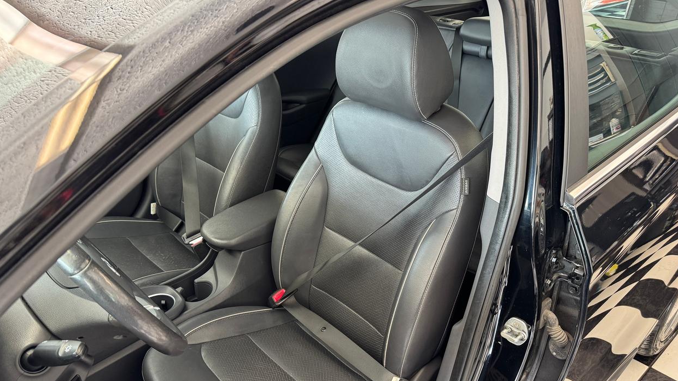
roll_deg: -0.8
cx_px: 331
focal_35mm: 27
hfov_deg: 69.9
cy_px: 253
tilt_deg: -33.9
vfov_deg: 42.3
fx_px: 485
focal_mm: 6.76
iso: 250
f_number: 1.78
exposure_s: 1/60
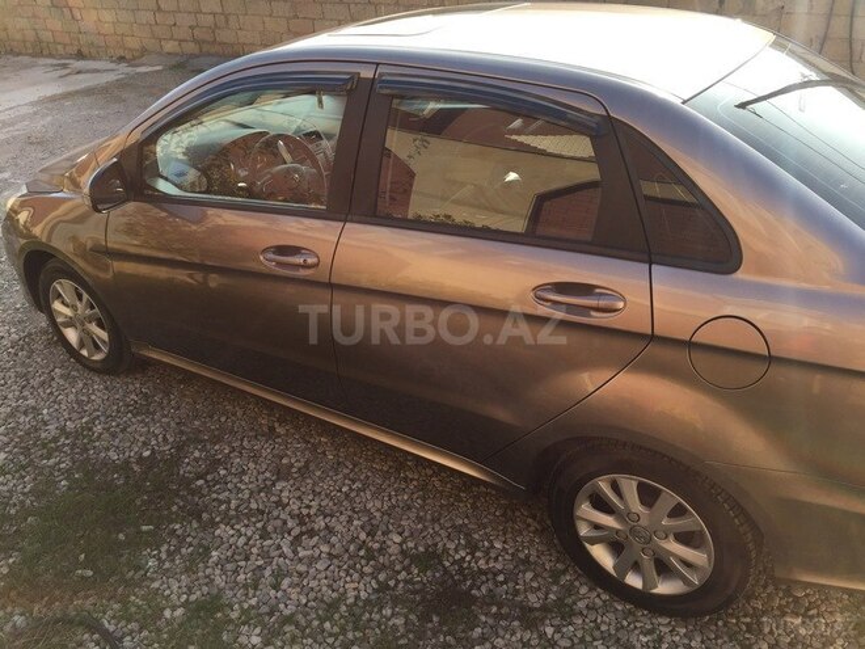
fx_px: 725
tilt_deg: -30.9
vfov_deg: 48.2
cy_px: 324
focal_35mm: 29
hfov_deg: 61.7
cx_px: 432
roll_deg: +0.9
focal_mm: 4.15
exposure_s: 1/565
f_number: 2.2
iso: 32
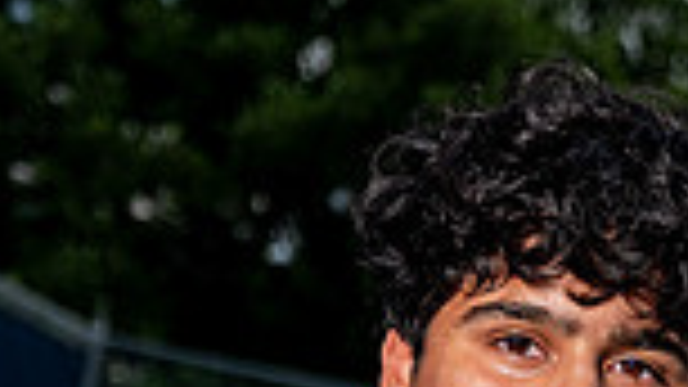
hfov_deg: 15.1
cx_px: 517
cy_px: 999
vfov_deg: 7.8
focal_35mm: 142
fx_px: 2590
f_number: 4
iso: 100
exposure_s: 1/1600
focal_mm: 46
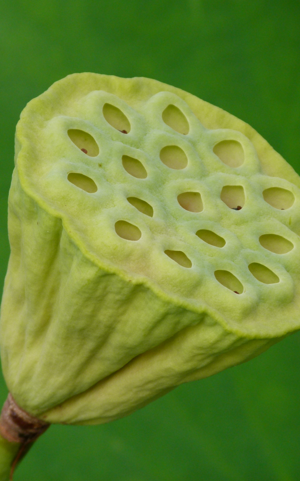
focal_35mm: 557
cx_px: 144
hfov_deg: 2.4
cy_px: 229
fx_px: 7286
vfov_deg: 3.8
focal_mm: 67.4
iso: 100
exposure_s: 1/250
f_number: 4.2
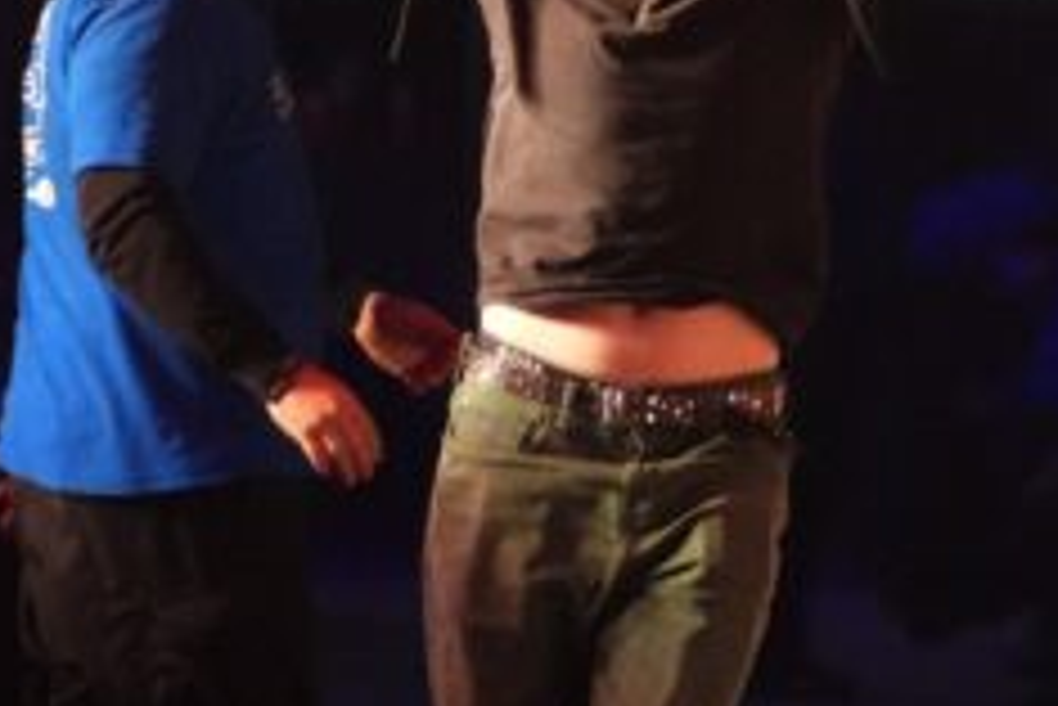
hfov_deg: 1.8
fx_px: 33405
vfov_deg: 1.2
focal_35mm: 1136
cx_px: 878
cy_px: 40
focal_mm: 232
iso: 6400
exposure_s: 1/200
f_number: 6.3
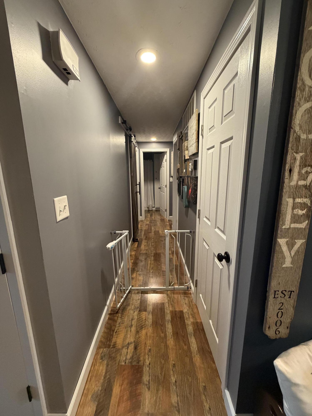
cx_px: 156
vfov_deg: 102.1
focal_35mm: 14
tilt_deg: -9.8
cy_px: 208
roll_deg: +0.4
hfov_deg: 85.7
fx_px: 168
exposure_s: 1/60
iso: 400
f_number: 2.2
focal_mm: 2.22
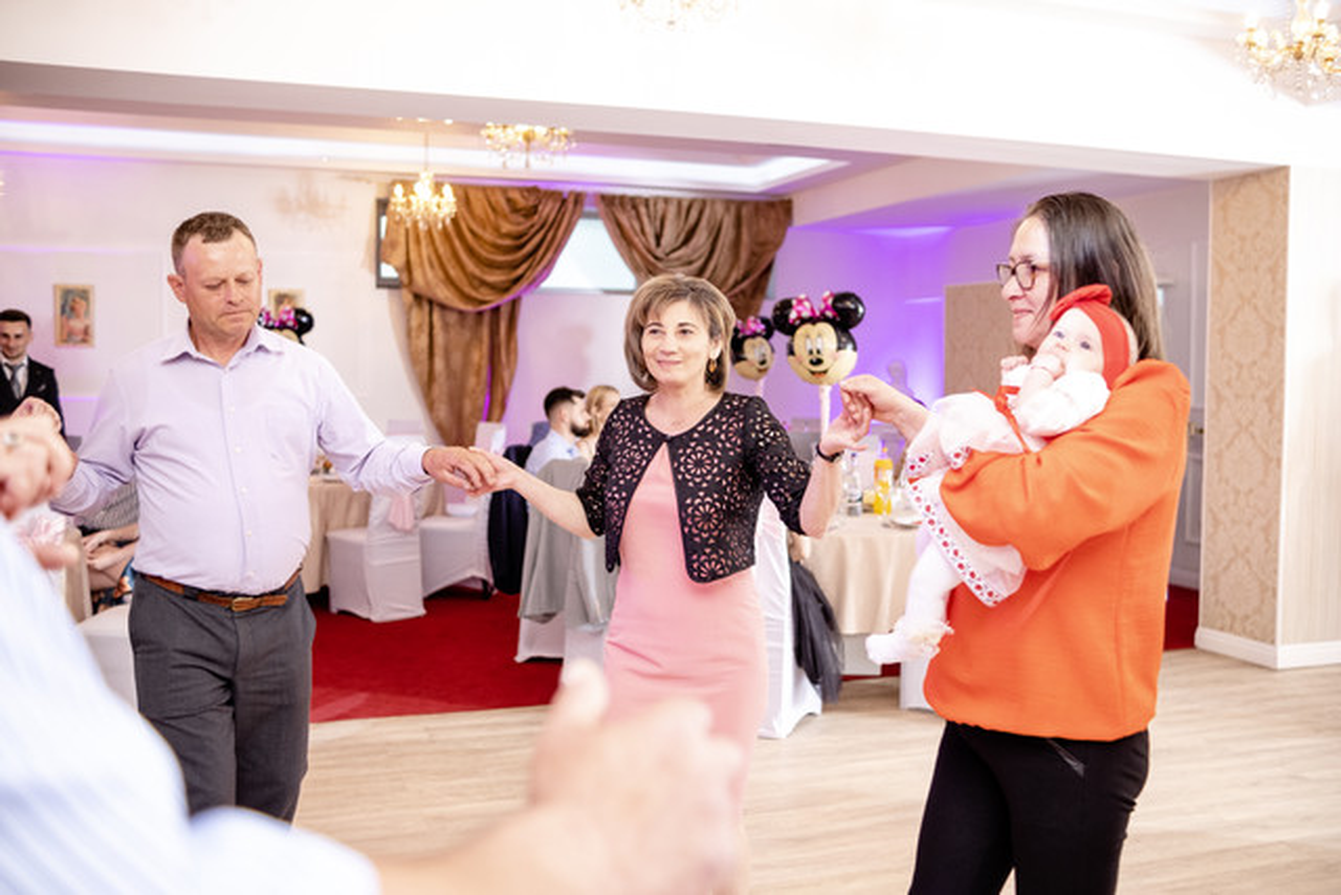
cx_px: 670
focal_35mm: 35
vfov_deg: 37.9
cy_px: 448
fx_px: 1304
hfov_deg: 54.4
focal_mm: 23
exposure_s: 1/200
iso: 800
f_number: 2
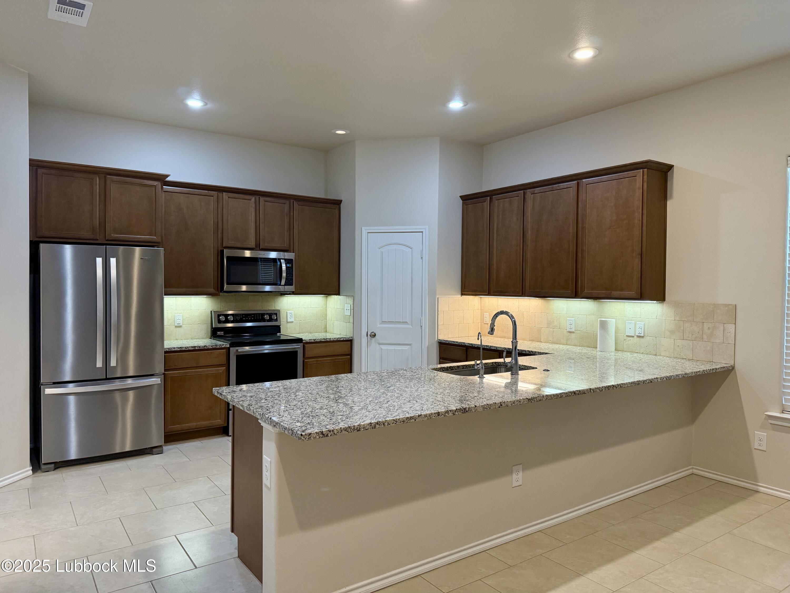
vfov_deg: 56.8
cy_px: 296
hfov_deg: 71.6
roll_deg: -0.8
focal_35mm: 24
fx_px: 548
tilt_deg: -0.6
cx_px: 395
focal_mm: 6.76
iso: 320
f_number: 1.78
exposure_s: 1/120
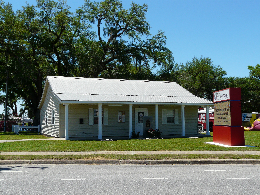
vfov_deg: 35.1
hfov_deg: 45.8
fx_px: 308
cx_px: 130
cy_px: 98
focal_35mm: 41
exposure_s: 1/500
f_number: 5.6
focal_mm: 6.7
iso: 100
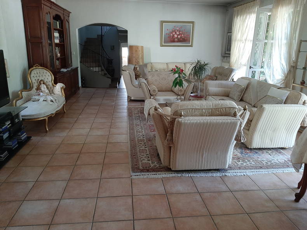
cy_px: 115
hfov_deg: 67.3
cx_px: 154
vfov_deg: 53.0
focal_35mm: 26
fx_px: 231
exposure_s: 1/50
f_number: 1.7
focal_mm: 3.93
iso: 160
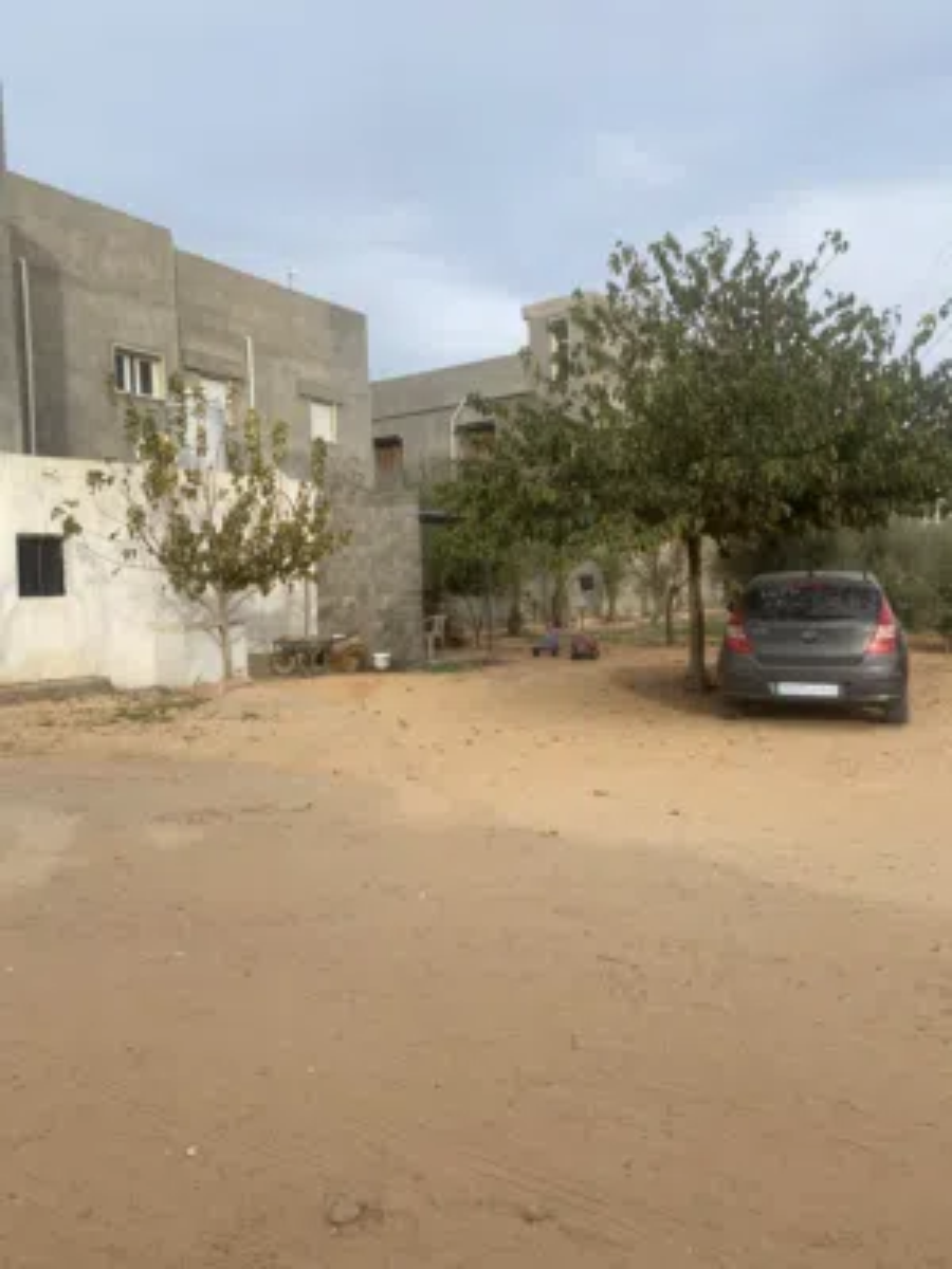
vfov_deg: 67.3
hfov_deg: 53.1
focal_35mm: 26
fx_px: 953
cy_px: 634
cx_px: 476
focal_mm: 4.25
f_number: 1.8
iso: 32
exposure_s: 1/1808
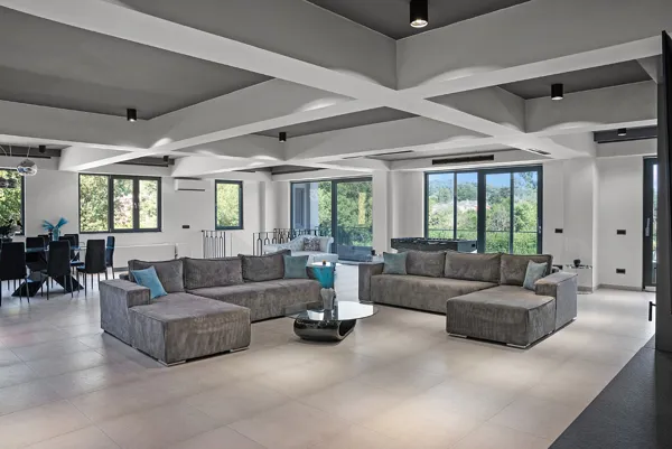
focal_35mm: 24
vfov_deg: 53.2
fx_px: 448
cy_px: 224
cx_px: 336
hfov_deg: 73.7
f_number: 10
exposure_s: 1/2
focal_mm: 24
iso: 100
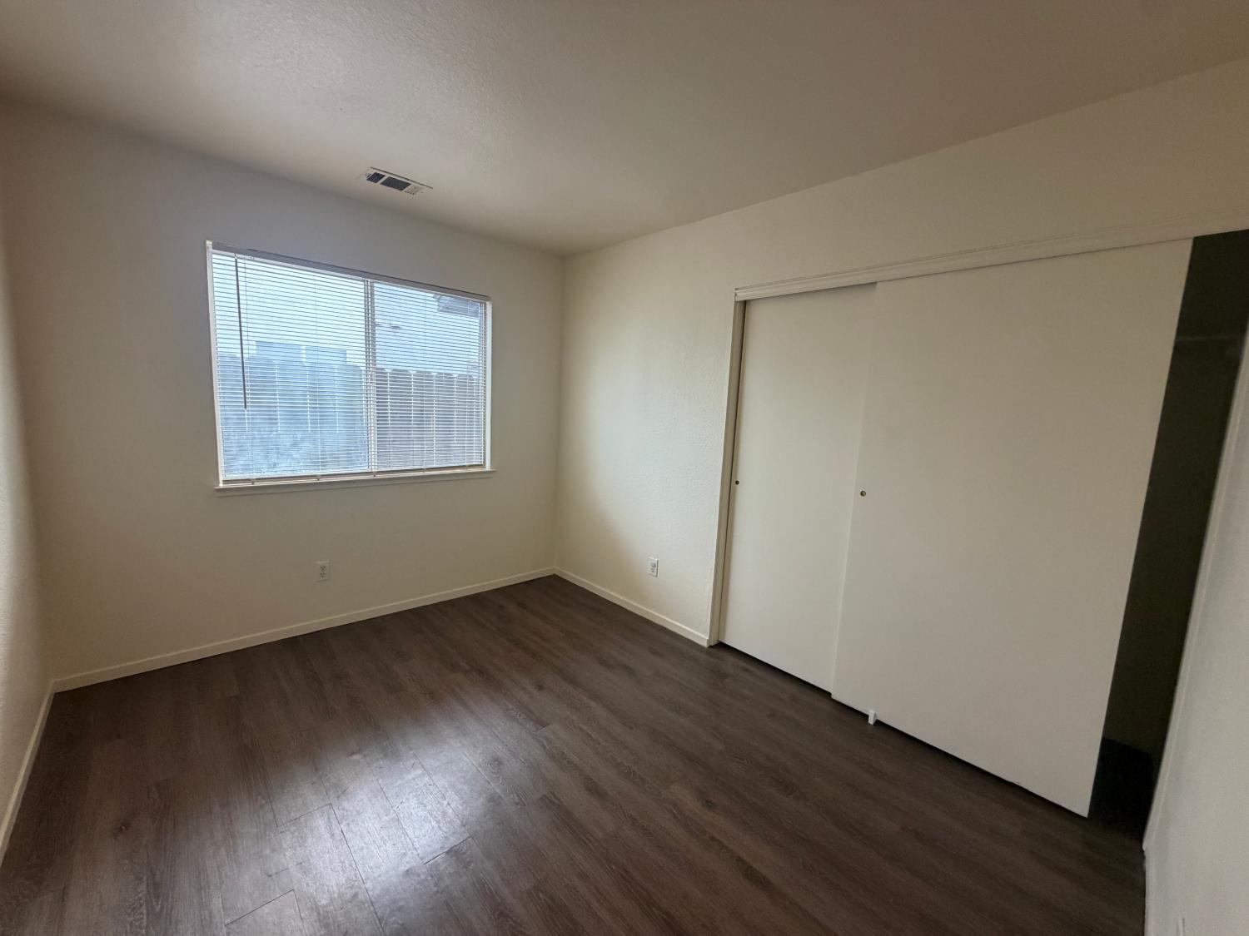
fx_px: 505
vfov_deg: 85.7
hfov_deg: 102.1
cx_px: 624
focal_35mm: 14
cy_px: 468
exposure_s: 1/60
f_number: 2.2
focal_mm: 2.22
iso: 320
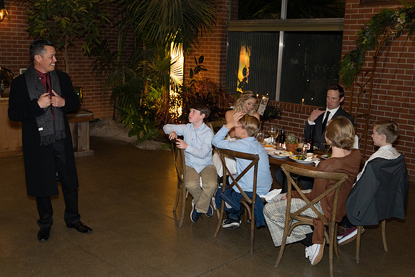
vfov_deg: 34.2
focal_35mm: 39
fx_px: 449
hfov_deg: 49.5
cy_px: 122
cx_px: 186
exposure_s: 1/125
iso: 2000
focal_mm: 33
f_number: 2.8
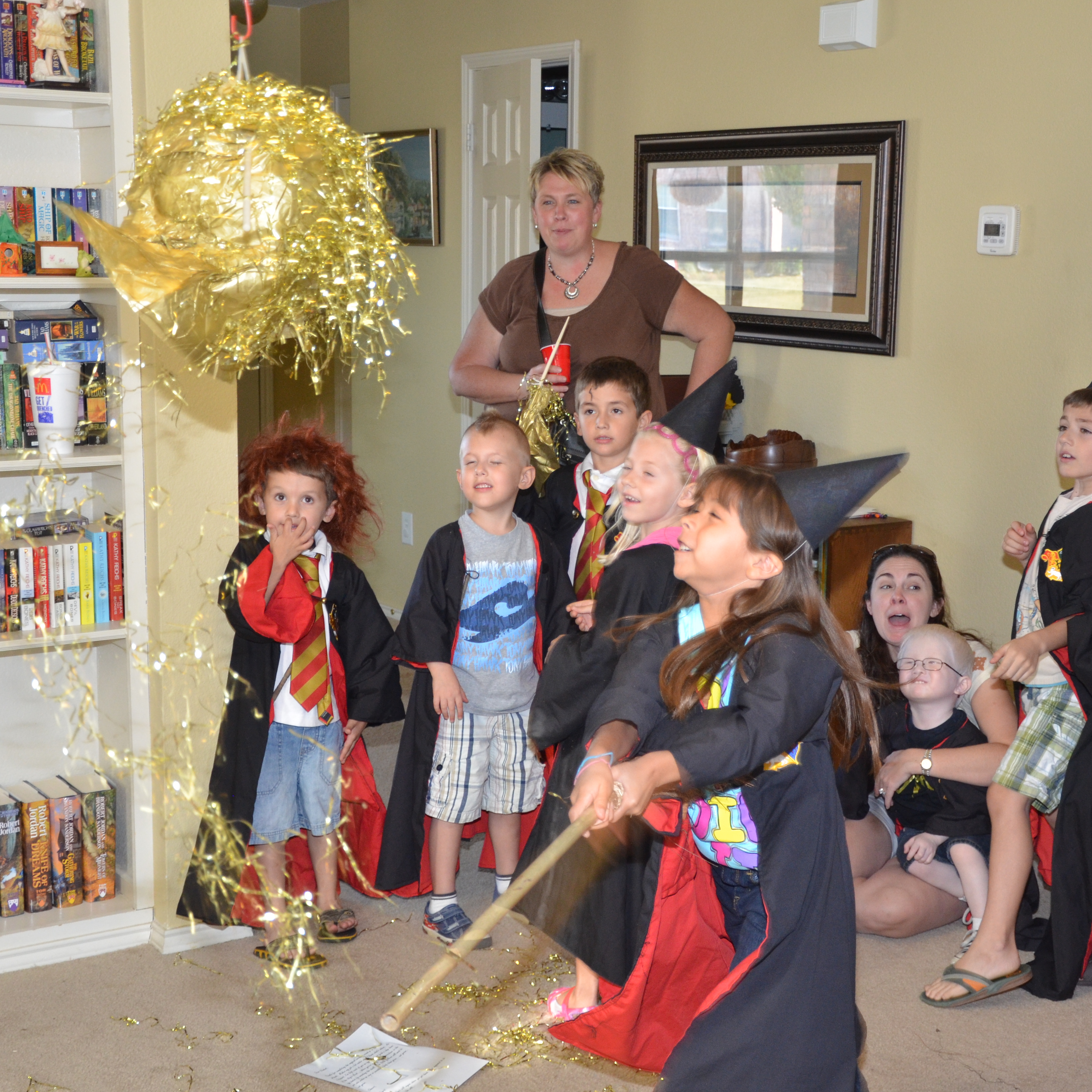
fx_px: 1927
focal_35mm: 54
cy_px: 545
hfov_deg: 31.6
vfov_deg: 31.6
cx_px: 589
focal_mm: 28
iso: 800
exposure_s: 1/60
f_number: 4
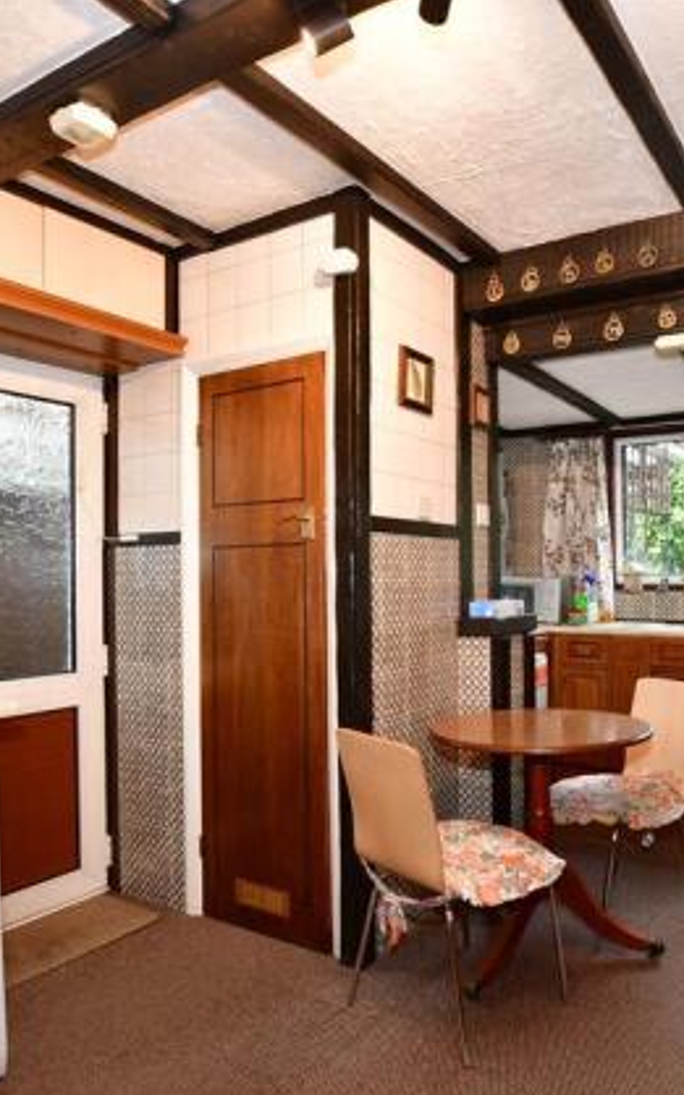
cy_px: 567
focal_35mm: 24
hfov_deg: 49.7
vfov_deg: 74.8
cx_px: 482
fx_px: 716
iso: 320
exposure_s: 1/3
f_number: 8
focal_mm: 10
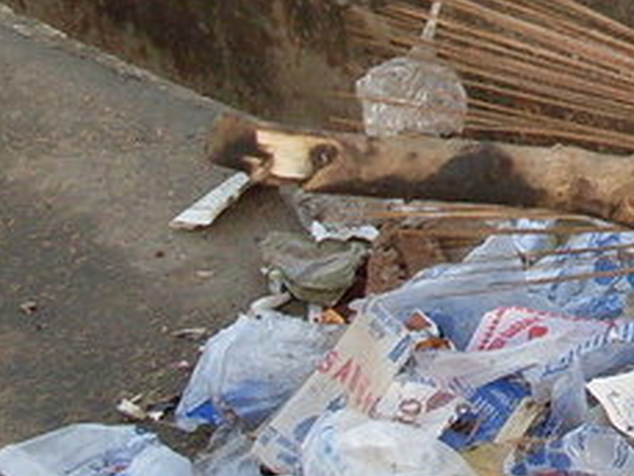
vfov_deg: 8.5
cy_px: -313
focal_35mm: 170
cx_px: 1365
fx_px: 3115
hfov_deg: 10.5
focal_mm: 6.3
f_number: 2.8
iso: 80
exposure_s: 1/350
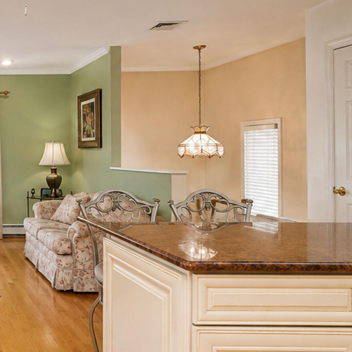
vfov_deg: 44.8
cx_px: -73
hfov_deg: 35.2
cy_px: 153
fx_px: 426
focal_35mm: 37
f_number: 8
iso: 2000
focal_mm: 10
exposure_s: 1/60
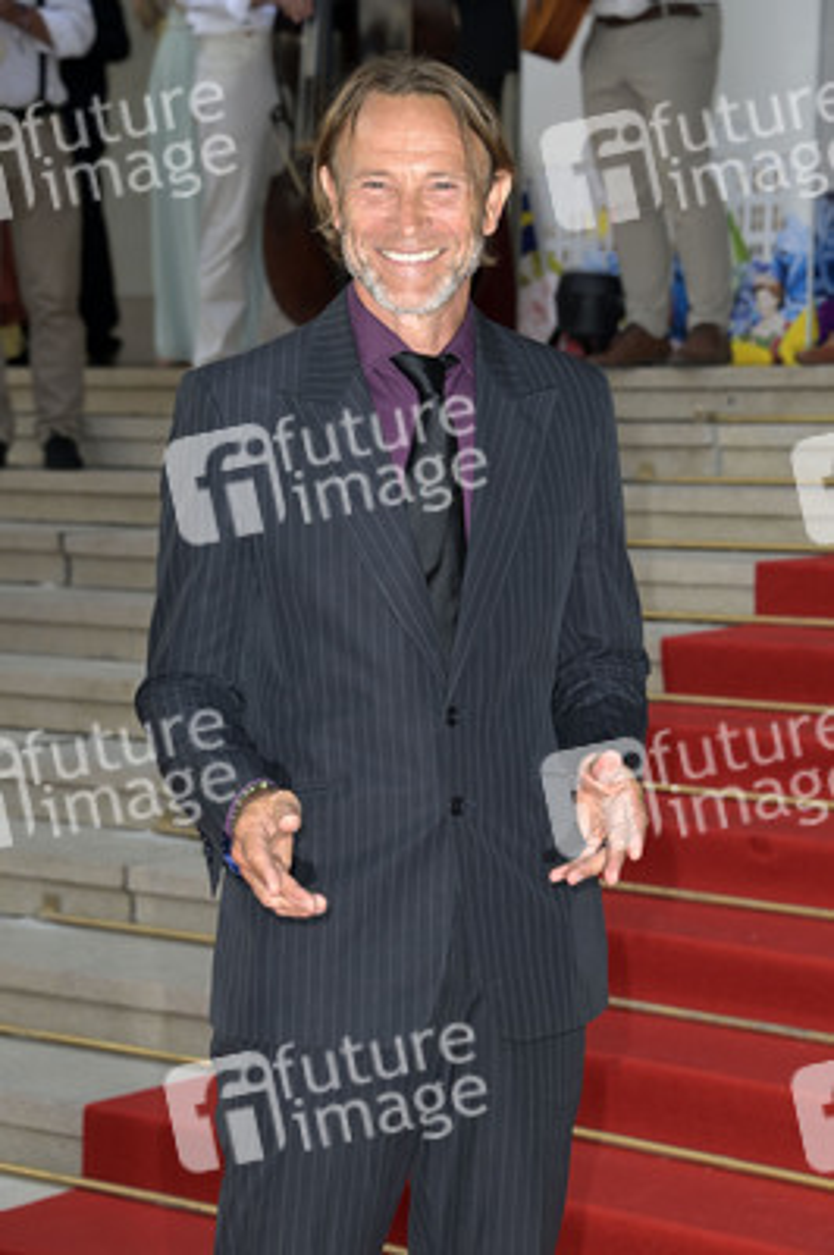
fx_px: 3202
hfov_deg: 14.8
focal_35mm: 92
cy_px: 628
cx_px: 417
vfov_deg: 22.2
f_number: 6.3
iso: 800
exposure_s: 1/250
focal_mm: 92
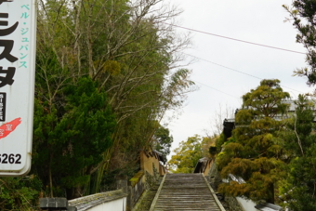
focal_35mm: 73
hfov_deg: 27.6
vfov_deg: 18.6
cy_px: 158
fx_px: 641
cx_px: 191
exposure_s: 1/100
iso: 100
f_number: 7.1
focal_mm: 31
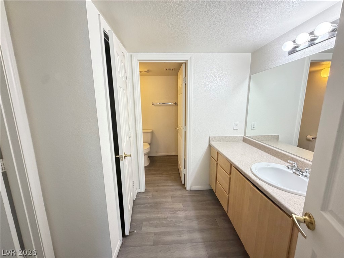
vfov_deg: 85.7
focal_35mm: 14
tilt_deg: -9.4
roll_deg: +1.4
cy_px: 129
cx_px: 172
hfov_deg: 102.1
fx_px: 139
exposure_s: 1/60
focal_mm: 2.22
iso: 500
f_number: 2.2
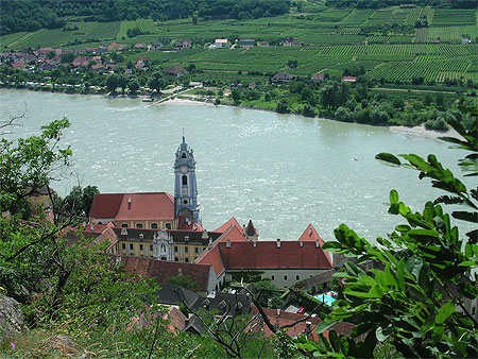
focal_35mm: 54
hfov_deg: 35.5
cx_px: 239
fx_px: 746
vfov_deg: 27.1
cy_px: 180
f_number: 5.4
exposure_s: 1/334
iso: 100
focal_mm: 8.2
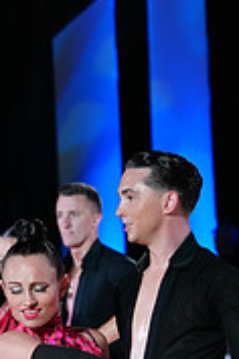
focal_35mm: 344
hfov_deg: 4.0
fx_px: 3425
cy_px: 511
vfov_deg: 5.9
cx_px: 125
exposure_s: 1/320
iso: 3200
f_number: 4
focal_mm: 105
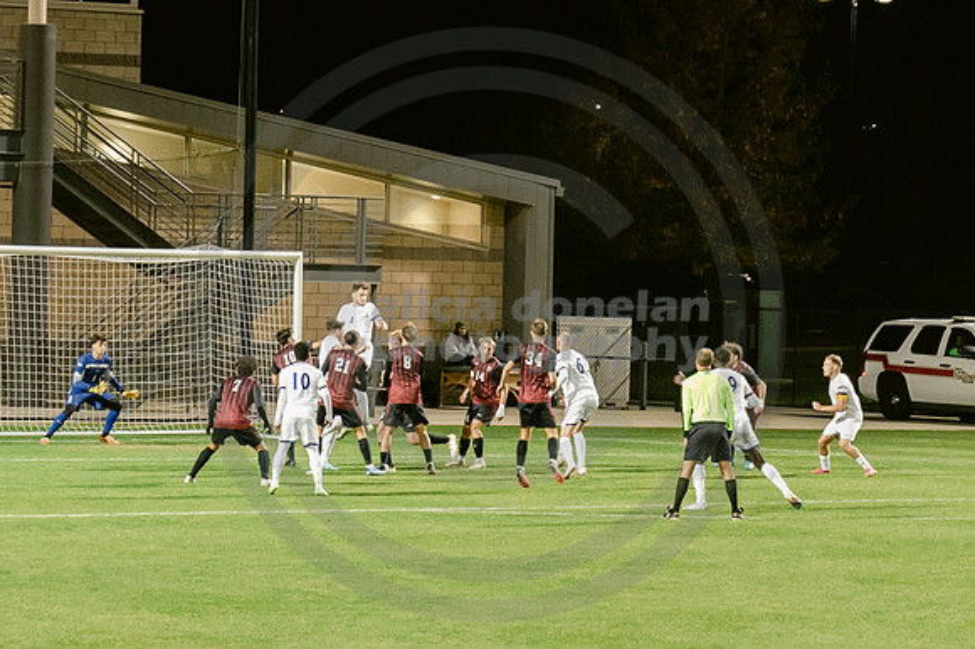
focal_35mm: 214
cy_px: 329
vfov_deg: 6.4
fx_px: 5784
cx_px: 784
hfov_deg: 9.6
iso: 2000
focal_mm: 70
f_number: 4
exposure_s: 1/160
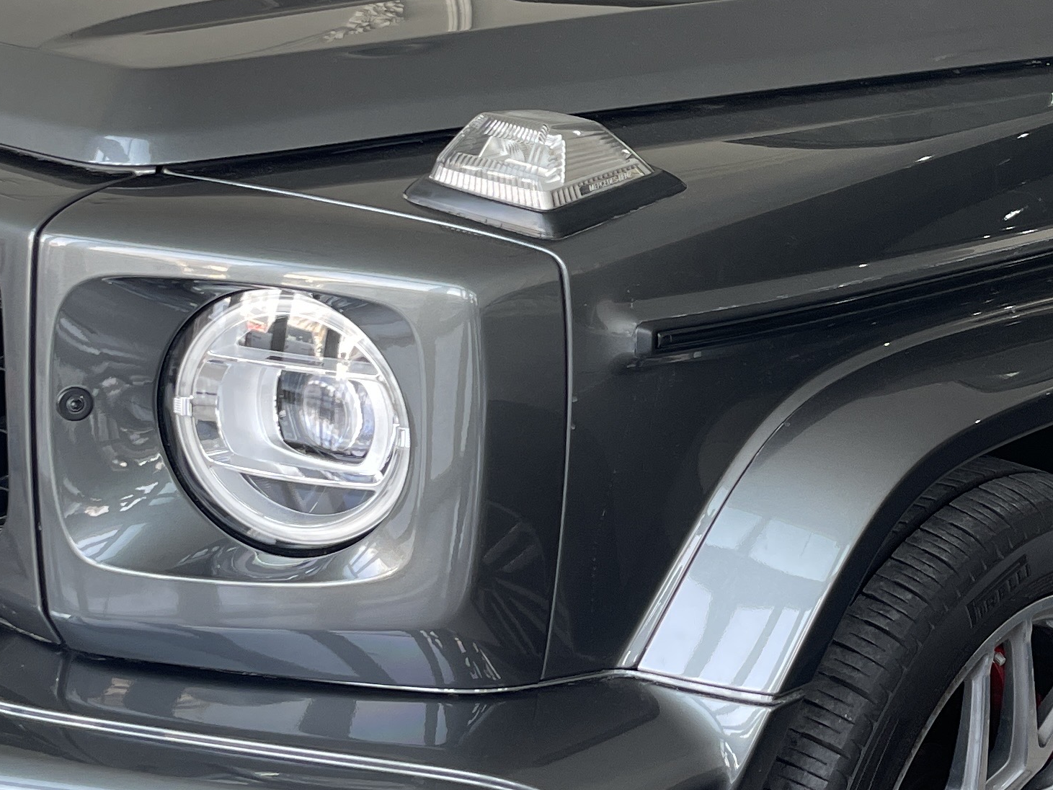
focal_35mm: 69
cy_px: 242
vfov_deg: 21.2
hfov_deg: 28.0
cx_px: 700
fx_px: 2099
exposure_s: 1/121
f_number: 1.6
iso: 125
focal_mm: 5.1
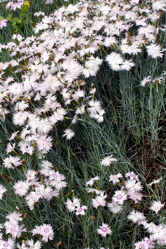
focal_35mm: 94
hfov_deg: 14.5
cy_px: 125
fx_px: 650
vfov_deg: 21.7
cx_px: 42
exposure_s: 1/1000
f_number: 4.5
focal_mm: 11.1
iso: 80
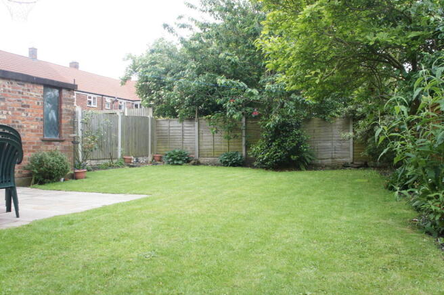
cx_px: 222
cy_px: 148
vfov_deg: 43.5
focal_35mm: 30
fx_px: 370
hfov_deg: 62.0
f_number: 5.6
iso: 200
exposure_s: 1/80
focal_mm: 20
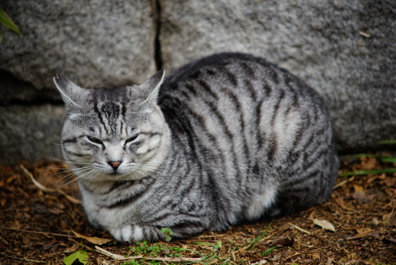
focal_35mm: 160
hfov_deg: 12.8
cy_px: 132
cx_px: 198
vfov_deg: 8.6
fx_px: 1760
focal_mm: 160
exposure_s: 1/400
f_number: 4
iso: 500
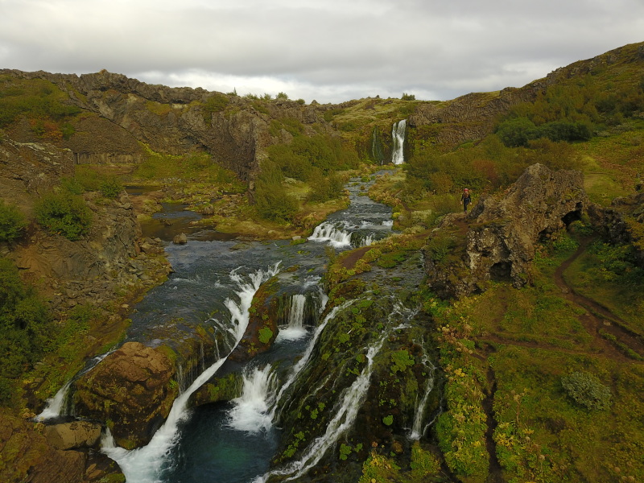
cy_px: 242
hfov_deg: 67.3
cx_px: 322
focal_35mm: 26
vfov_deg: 53.1
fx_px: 484
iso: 101
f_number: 2.2
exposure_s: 1/50
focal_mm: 4.73
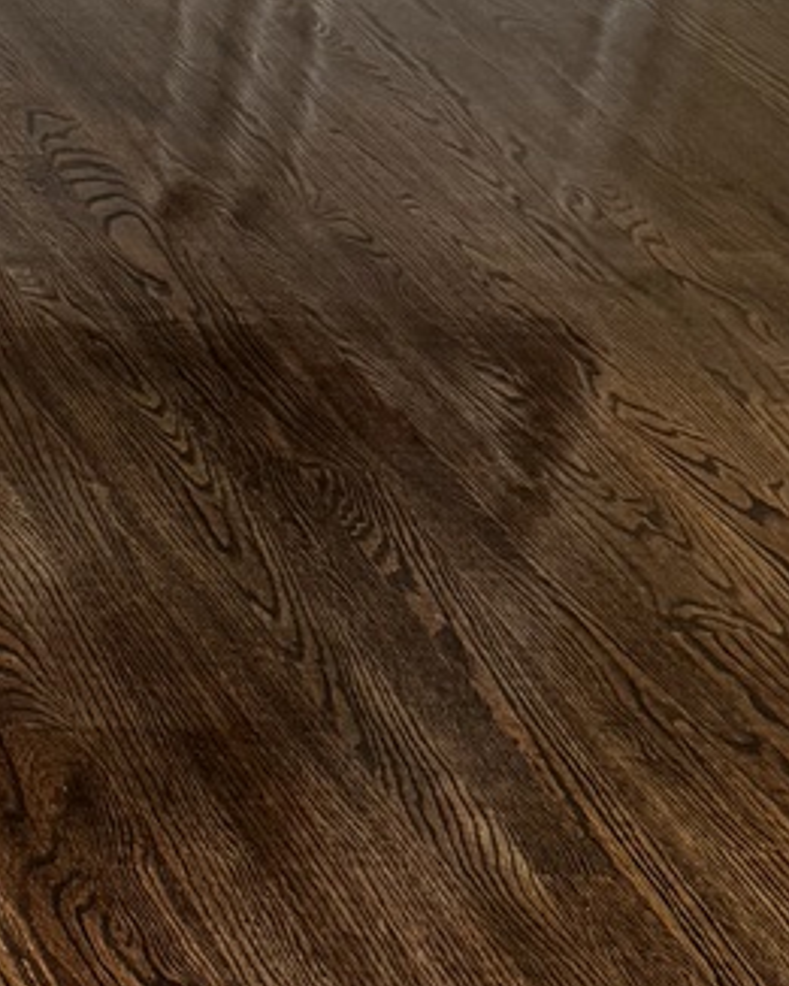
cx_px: -1245
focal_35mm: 134
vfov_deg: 14.4
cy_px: 460
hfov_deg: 9.8
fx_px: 3910
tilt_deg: -24.4
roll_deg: +0.8
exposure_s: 1/121
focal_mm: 6.76
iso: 160
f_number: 1.78
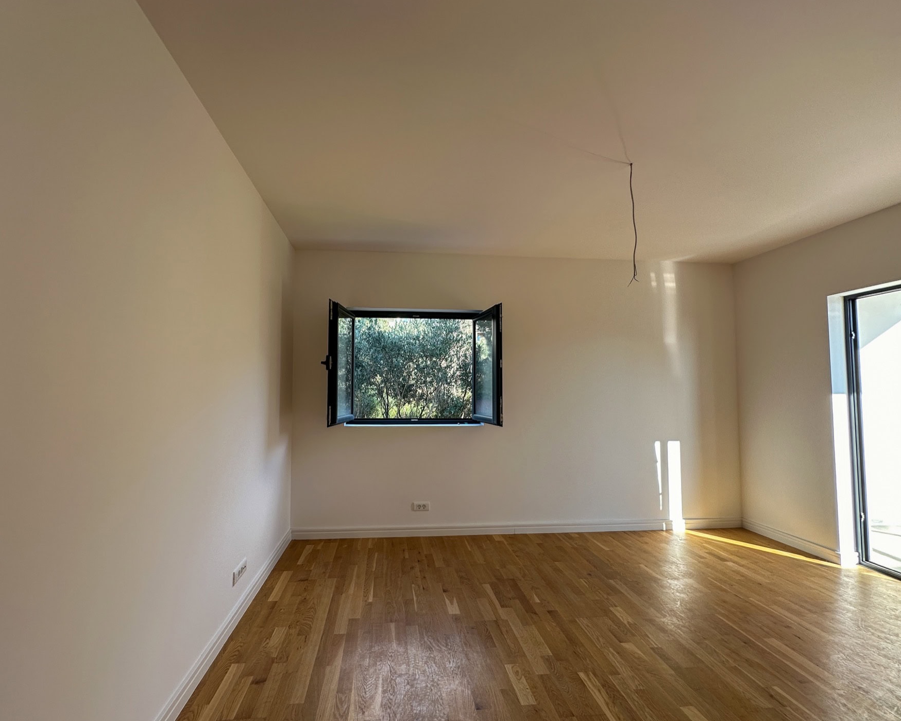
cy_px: 370
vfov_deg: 84.0
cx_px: 420
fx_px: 400
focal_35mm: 15
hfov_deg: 96.7
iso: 40
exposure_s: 1/150
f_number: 2.2
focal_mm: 2.2
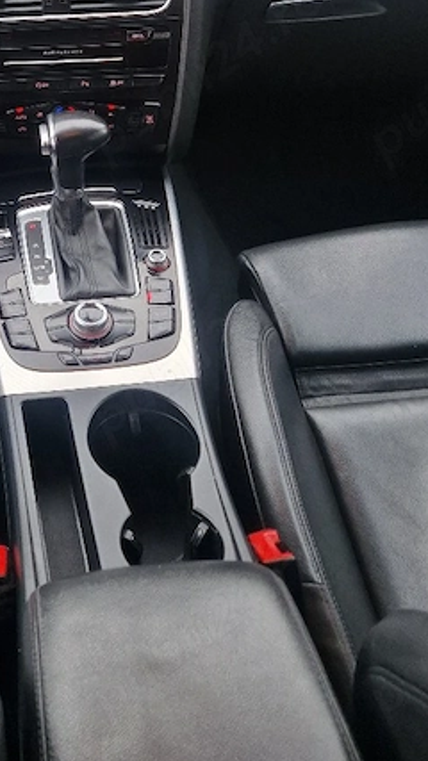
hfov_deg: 24.3
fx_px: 949
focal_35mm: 47
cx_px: 2
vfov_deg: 41.2
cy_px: 114
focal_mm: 5.4
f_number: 1.8
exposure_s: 1/182
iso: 80
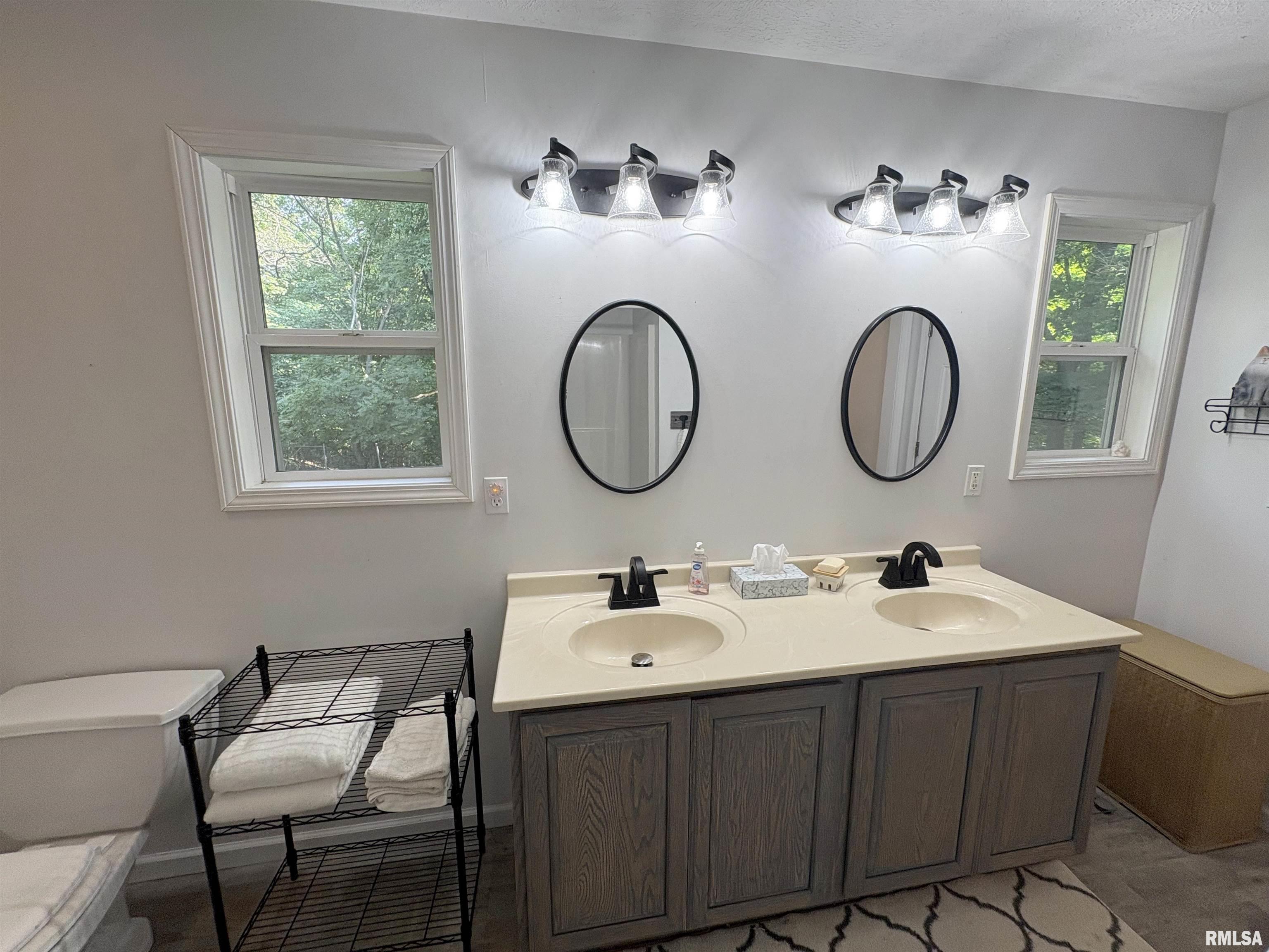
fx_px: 513
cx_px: 634
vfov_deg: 85.7
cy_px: 476
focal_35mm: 14
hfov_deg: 102.1
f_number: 2.2
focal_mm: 2.22
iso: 125
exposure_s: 1/120
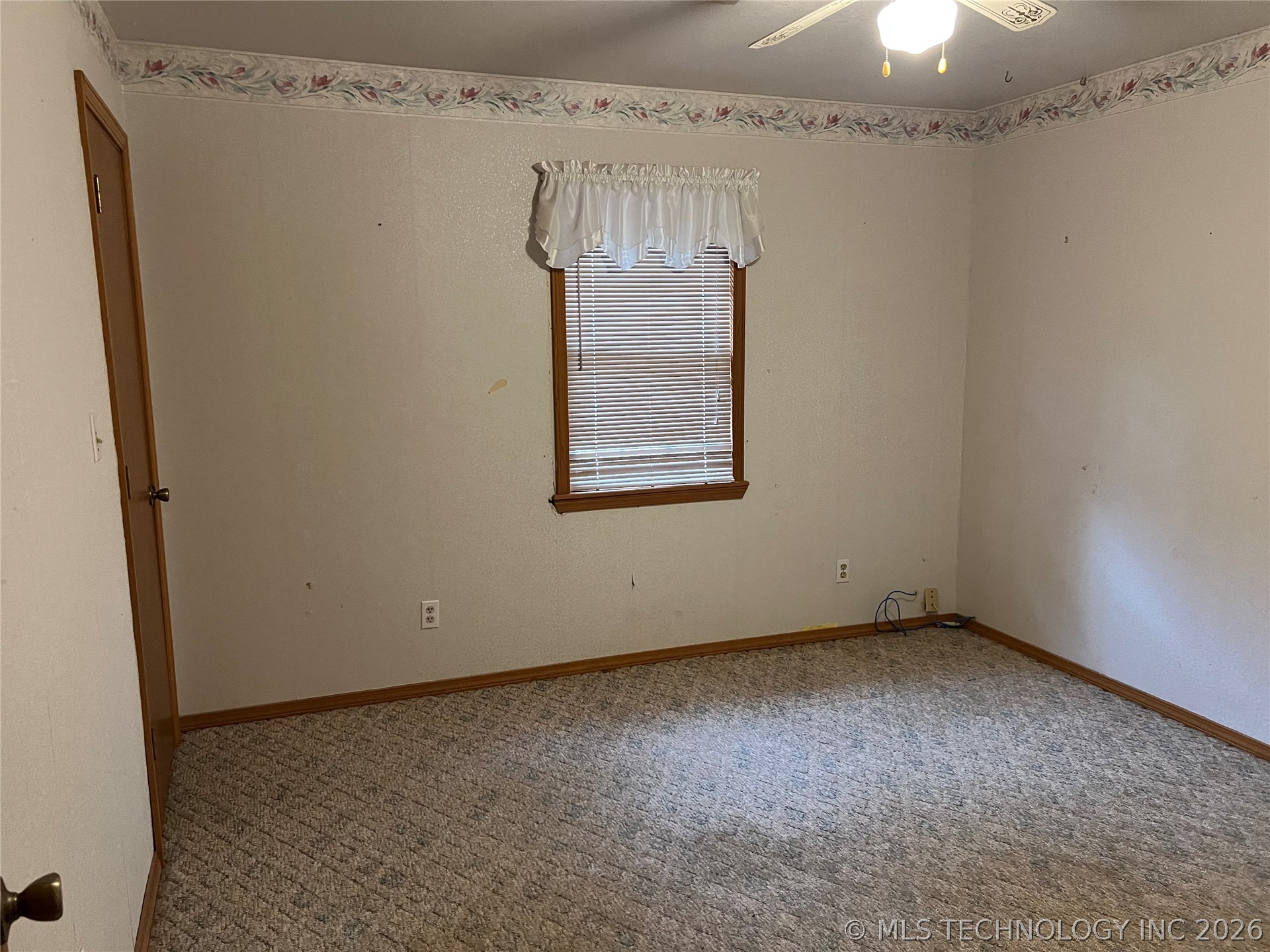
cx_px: 635
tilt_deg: -8.8
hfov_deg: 67.3
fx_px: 954
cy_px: 476
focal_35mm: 26
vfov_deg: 53.1
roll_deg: +0.5
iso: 400
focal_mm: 5.7
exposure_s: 1/60
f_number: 1.5
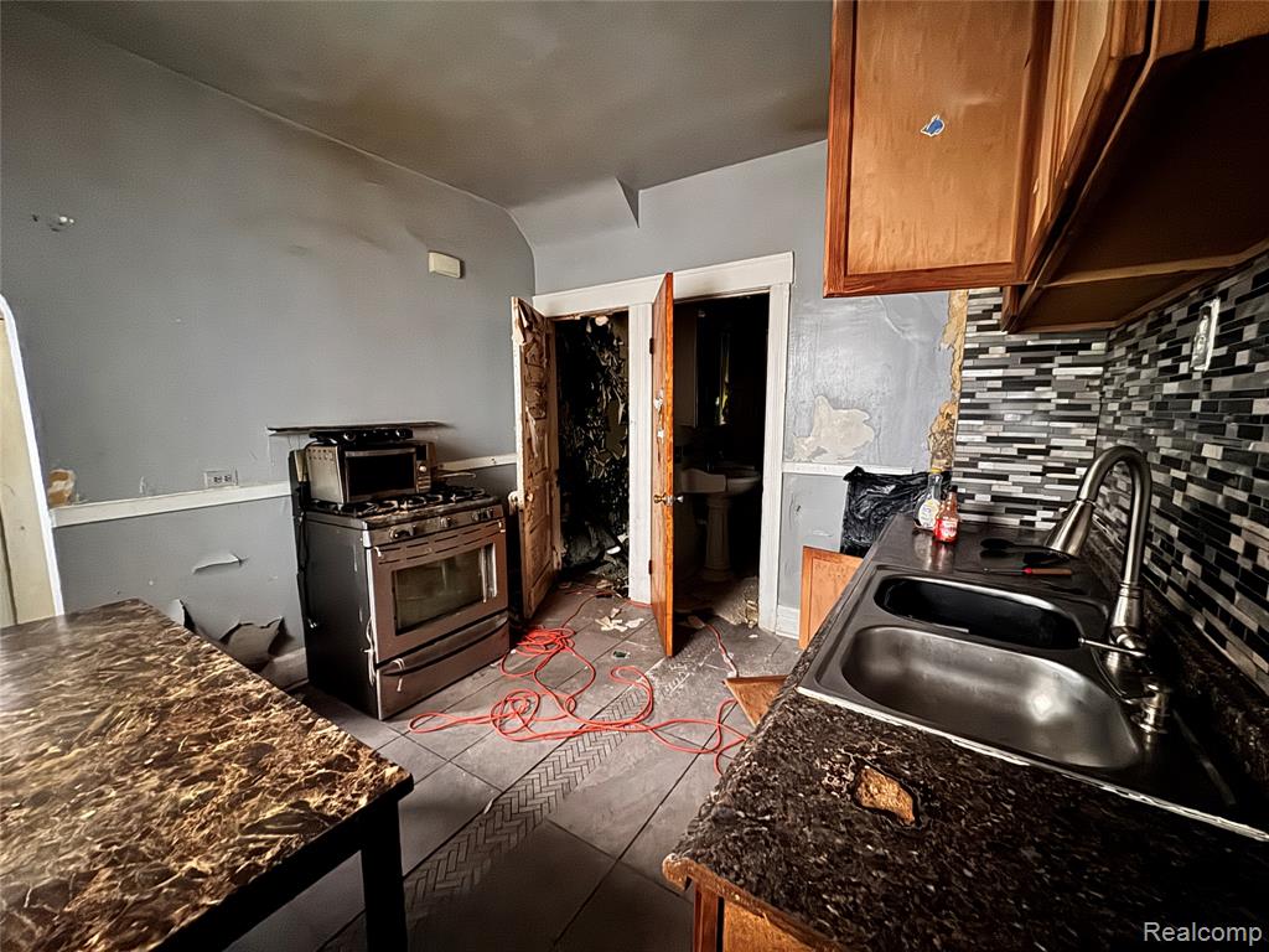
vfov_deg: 85.7
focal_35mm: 14
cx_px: 634
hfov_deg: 102.1
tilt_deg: -8.2
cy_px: 476
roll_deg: +0.0
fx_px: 513
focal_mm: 2.22
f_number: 2.2
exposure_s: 1/8
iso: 1600
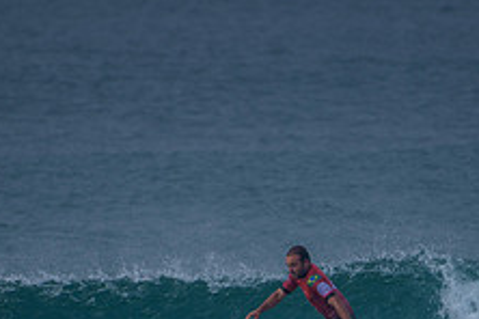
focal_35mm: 1328
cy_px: 396
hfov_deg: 1.6
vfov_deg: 1.0
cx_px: 285
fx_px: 17668
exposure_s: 1/800
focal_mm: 500
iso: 110
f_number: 5.6
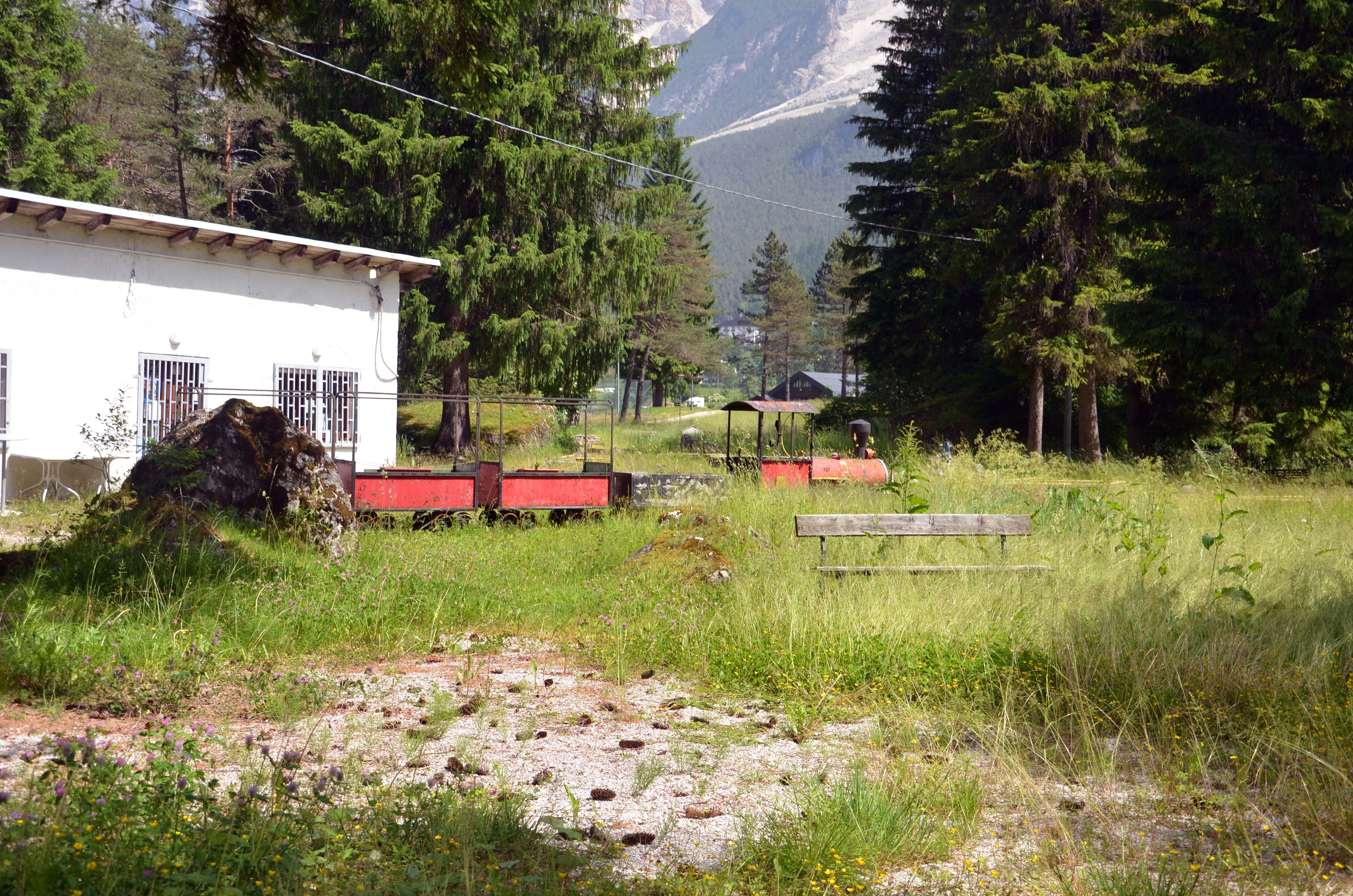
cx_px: 676
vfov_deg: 31.8
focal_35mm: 42
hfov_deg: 46.5
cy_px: 448
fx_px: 1575
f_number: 7.1
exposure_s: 1/250
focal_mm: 28
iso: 100
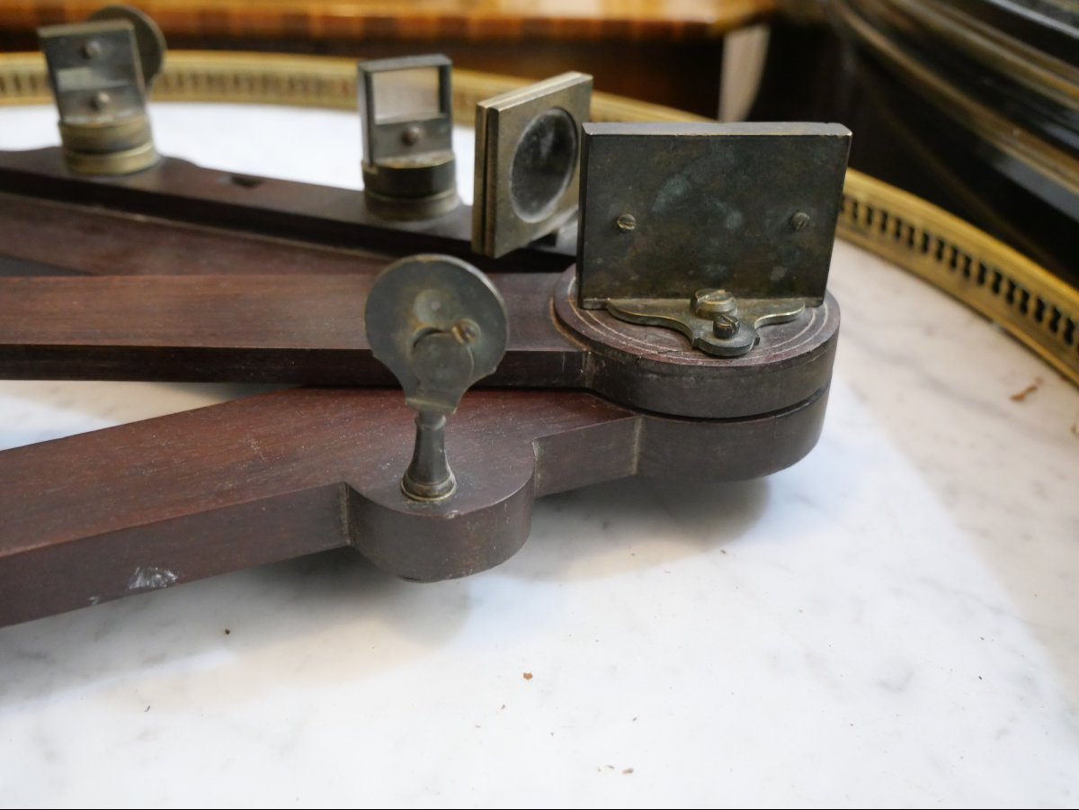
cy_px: 405
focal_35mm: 34
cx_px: 540
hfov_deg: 54.0
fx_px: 1060
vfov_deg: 41.8
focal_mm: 17
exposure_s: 1/60
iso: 3200
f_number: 3.8
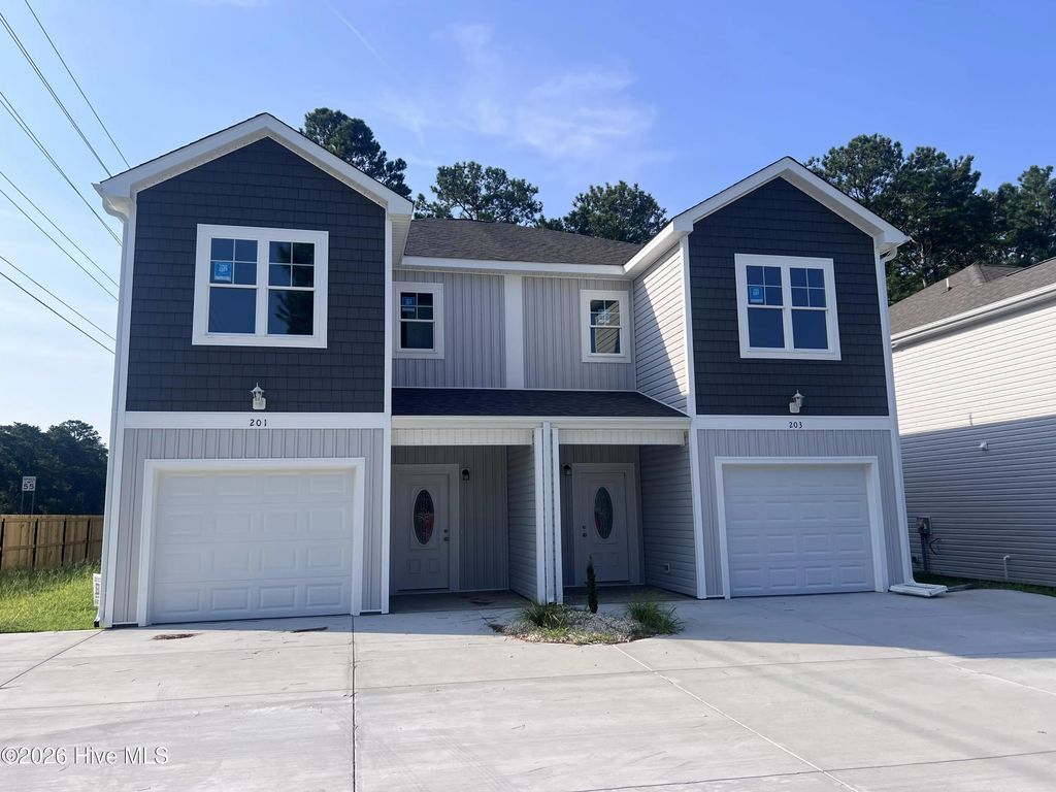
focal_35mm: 26
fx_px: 793
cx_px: 528
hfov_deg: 67.3
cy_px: 396
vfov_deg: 53.1
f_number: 1.5
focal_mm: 5.7
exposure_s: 1/3704
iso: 50
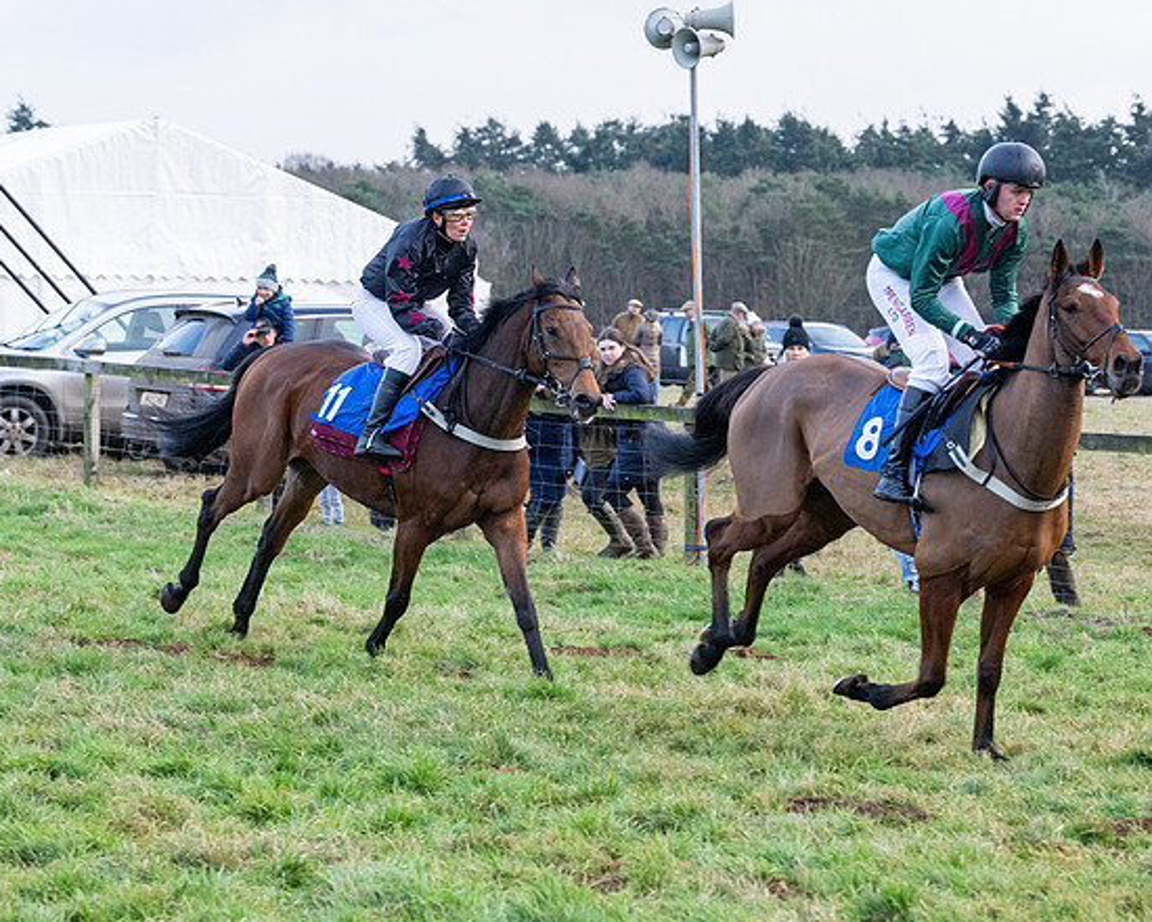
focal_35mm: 121
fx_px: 4125
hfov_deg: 15.9
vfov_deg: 12.7
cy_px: 461
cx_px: 448
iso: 1250
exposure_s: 1/500
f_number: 4
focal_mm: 70
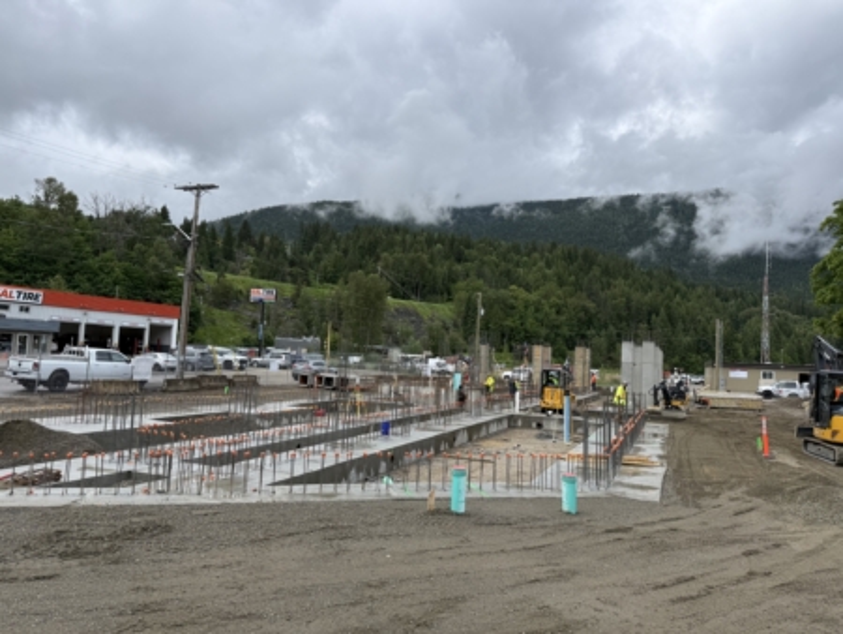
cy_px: 317
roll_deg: -2.8
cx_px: 422
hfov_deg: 71.6
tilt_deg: +3.2
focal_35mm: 24
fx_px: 585
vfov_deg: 56.9
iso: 80
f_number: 1.78
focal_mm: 6.76
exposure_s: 1/4167
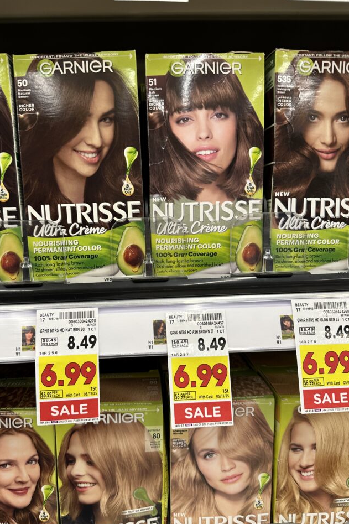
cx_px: 149
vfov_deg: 67.3
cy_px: 281
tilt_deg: -10.0
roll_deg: +0.3
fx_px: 393
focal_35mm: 27
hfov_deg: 47.8
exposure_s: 1/63
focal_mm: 6.86
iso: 125
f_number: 1.78
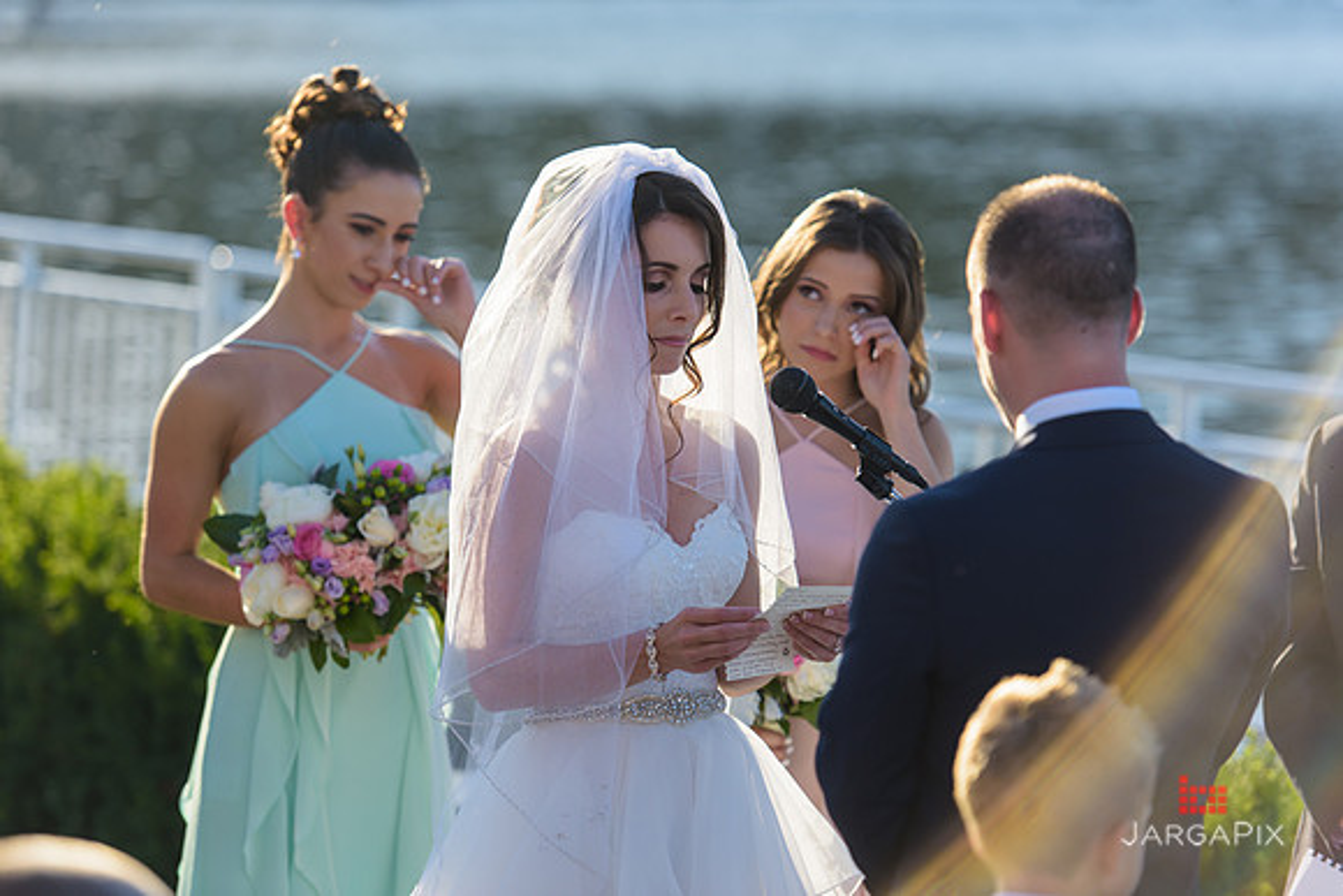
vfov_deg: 9.5
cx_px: 672
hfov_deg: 14.2
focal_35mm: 145
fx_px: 5410
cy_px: 448
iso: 200
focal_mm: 145
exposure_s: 1/1600
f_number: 3.2
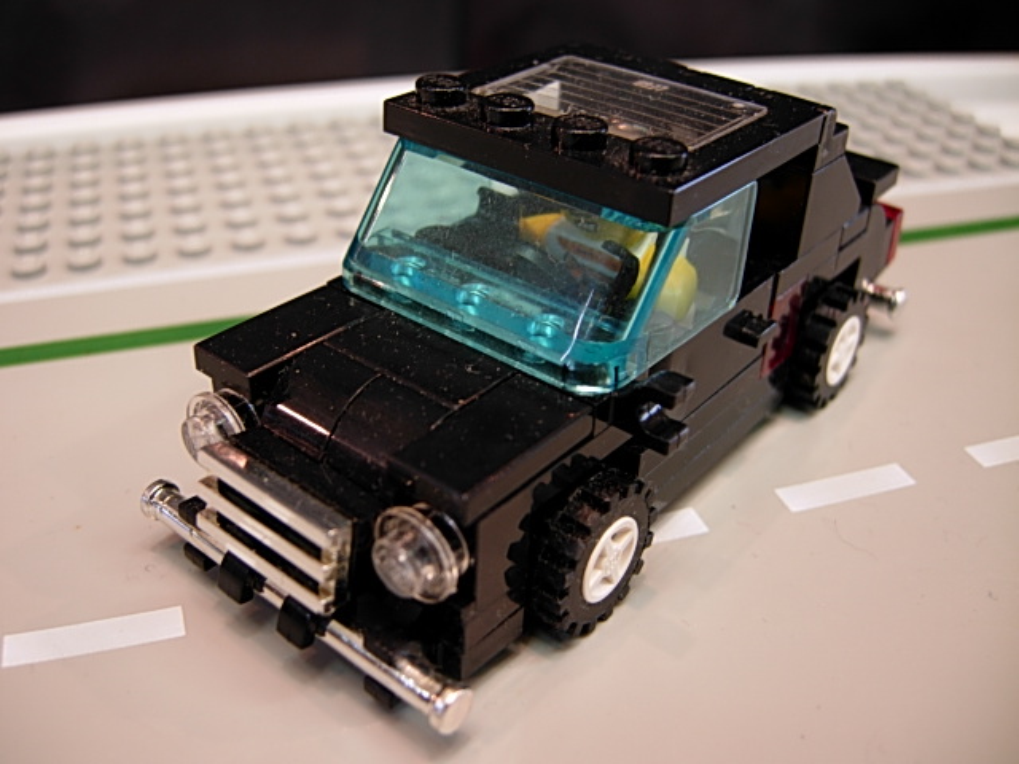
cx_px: 510
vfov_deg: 39.7
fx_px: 1060
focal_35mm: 36
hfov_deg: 51.4
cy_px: 382
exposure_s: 1/6.1
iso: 50
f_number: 2.7
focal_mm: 7.5
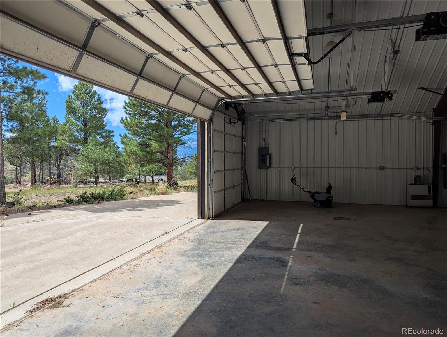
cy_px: 168
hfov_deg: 71.5
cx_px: 224
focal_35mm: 24
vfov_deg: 56.9
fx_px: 310
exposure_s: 1/1770
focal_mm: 6.81
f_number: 1.85
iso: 36
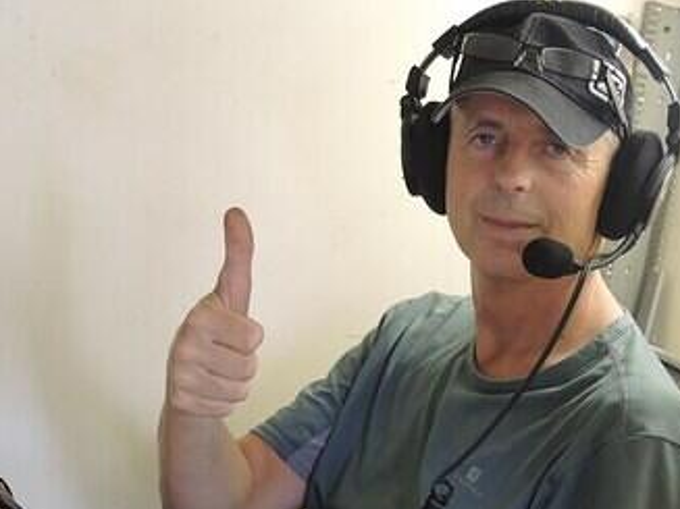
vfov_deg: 16.3
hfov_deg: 21.6
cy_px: 426
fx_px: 1767
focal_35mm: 90
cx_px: 495
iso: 360
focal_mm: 9.9
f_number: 2.5
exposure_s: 1/50
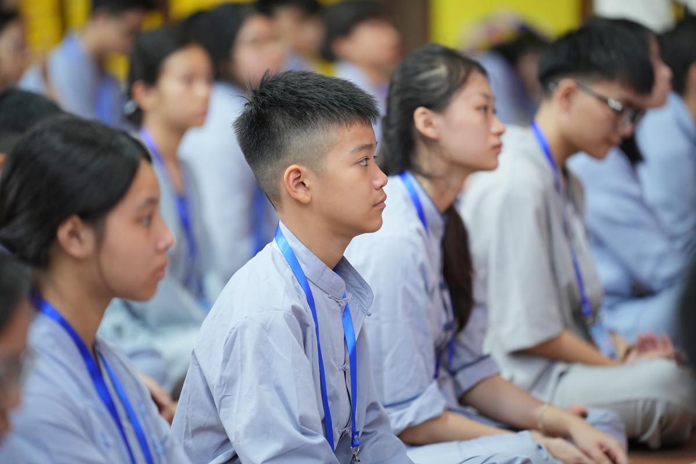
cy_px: 232
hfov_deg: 10.3
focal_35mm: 200
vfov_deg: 6.9
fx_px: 3866
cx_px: 348
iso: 2500
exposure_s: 1/125
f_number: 2.8
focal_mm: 200
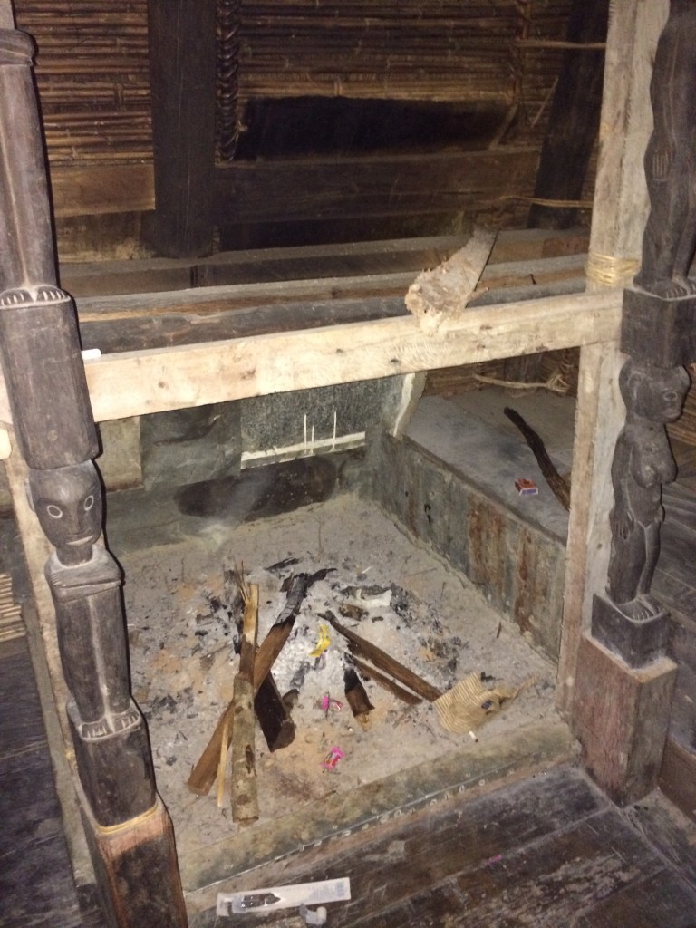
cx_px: 348
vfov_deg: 60.0
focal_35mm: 30
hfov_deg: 46.8
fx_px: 804
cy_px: 464
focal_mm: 4.12
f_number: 2.2
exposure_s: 1/16
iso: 500
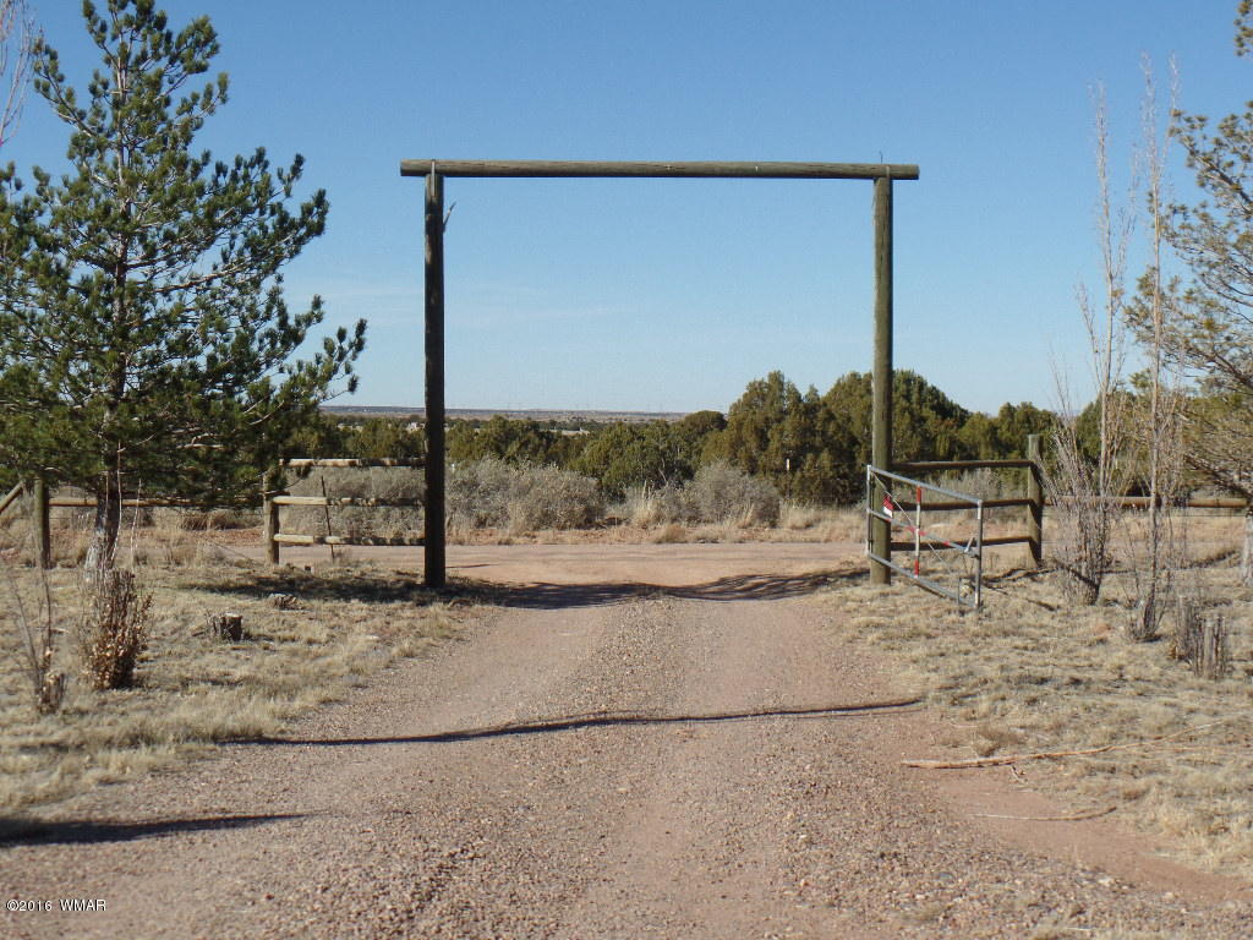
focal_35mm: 64
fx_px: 2317
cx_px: 626
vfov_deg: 22.9
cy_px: 470
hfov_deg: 30.3
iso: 80
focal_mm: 11.4
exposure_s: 1/1500
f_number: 3.6
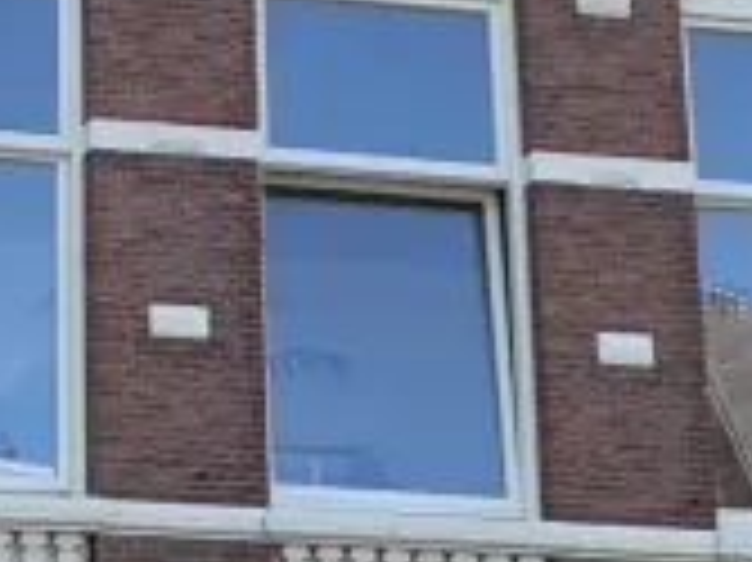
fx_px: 3690
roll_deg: +0.3
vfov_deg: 8.7
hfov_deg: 11.5
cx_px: -14
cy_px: 115
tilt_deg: +19.6
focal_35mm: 170
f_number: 1.8
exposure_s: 1/492
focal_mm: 4.25
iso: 25
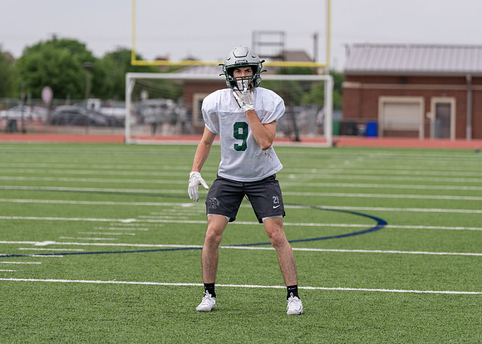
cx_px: 232
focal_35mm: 156
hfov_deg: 12.9
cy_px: 164
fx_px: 2132
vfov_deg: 9.2
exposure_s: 1/2500
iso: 125
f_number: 2.8
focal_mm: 118
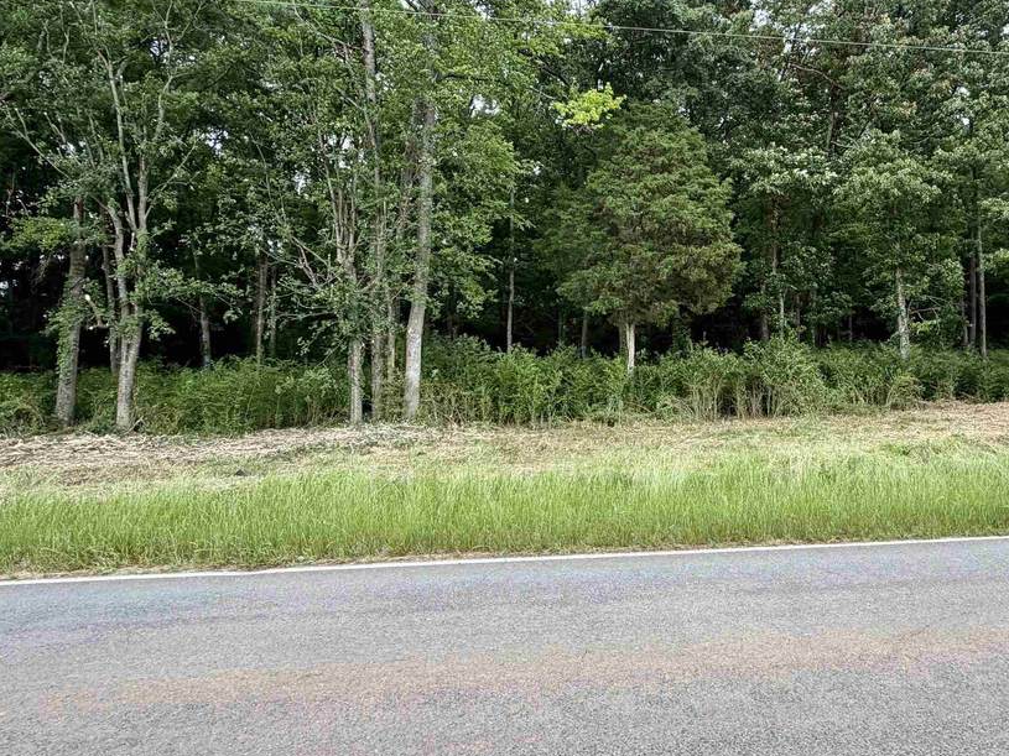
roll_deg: +1.0
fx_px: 641
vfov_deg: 60.6
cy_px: 307
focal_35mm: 22
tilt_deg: +5.3
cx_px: 633
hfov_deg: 75.0
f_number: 2.2
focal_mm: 2.22
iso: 50
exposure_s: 1/209
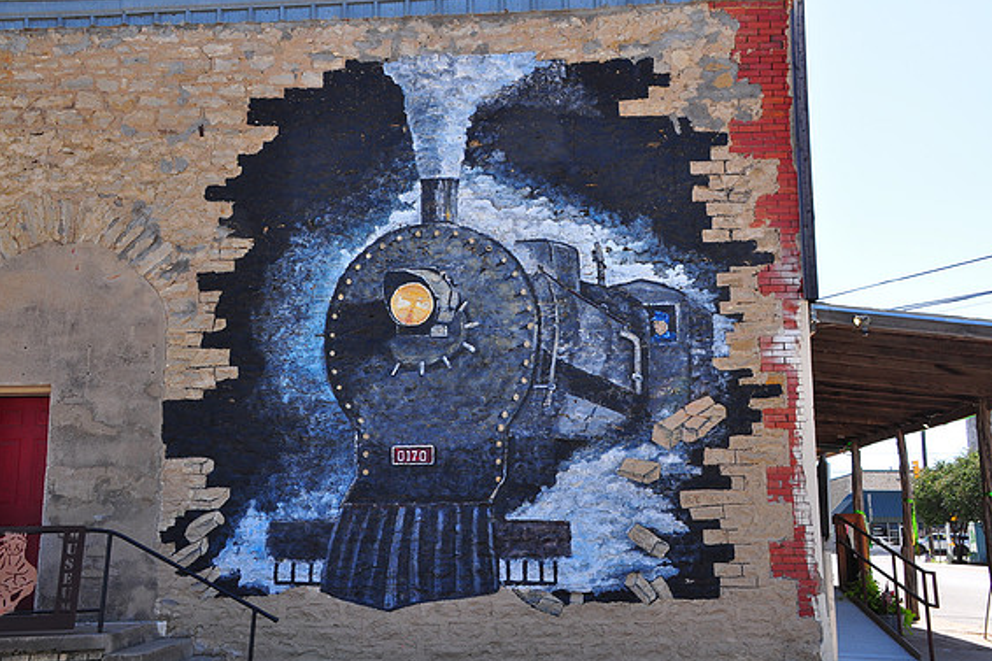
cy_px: 327
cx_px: 503
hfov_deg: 45.4
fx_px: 1184
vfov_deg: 31.2
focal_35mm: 43
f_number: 10
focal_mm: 28
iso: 200
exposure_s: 1/160
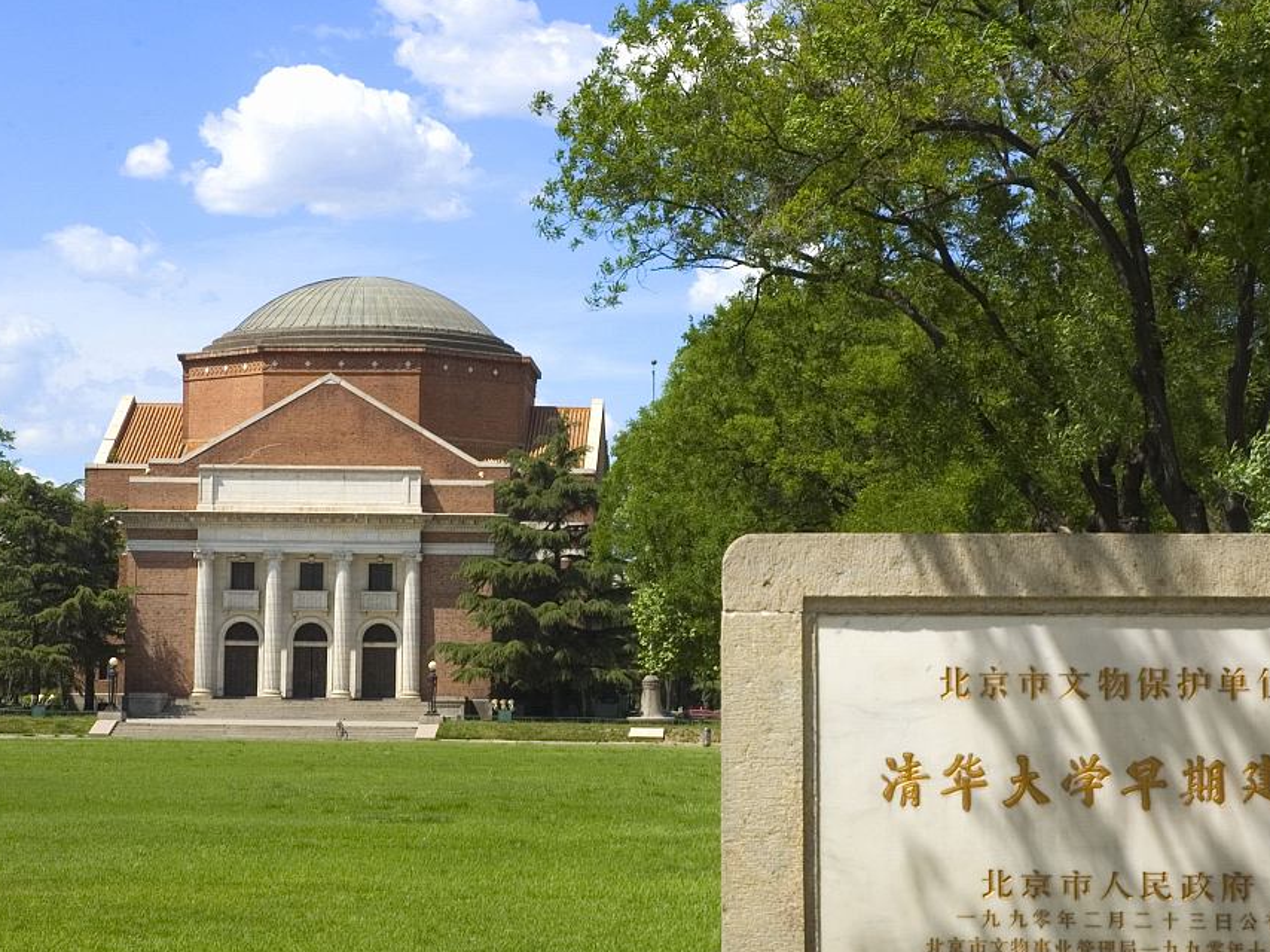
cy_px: 489
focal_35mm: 81
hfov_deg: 24.1
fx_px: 2971
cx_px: 590
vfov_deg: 18.2
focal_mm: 40
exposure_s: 1/250
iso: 200
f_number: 11
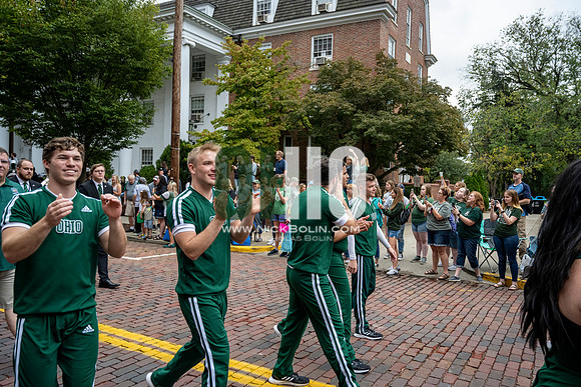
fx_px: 460
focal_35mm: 28
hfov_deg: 64.5
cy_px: 194
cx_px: 290
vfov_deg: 45.7
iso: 1000
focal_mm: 28.5
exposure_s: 1/1600
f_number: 4
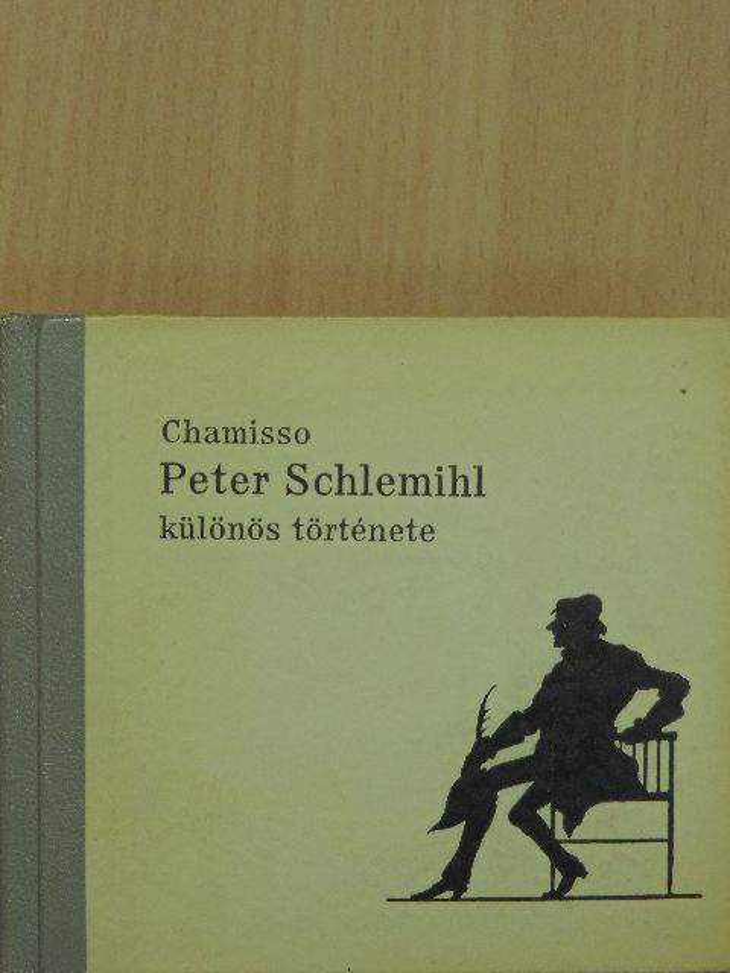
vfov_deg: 21.8
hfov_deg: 16.4
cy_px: 486
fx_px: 2531
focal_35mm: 90
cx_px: 365
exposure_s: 1/100
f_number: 4.1
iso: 640
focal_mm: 16
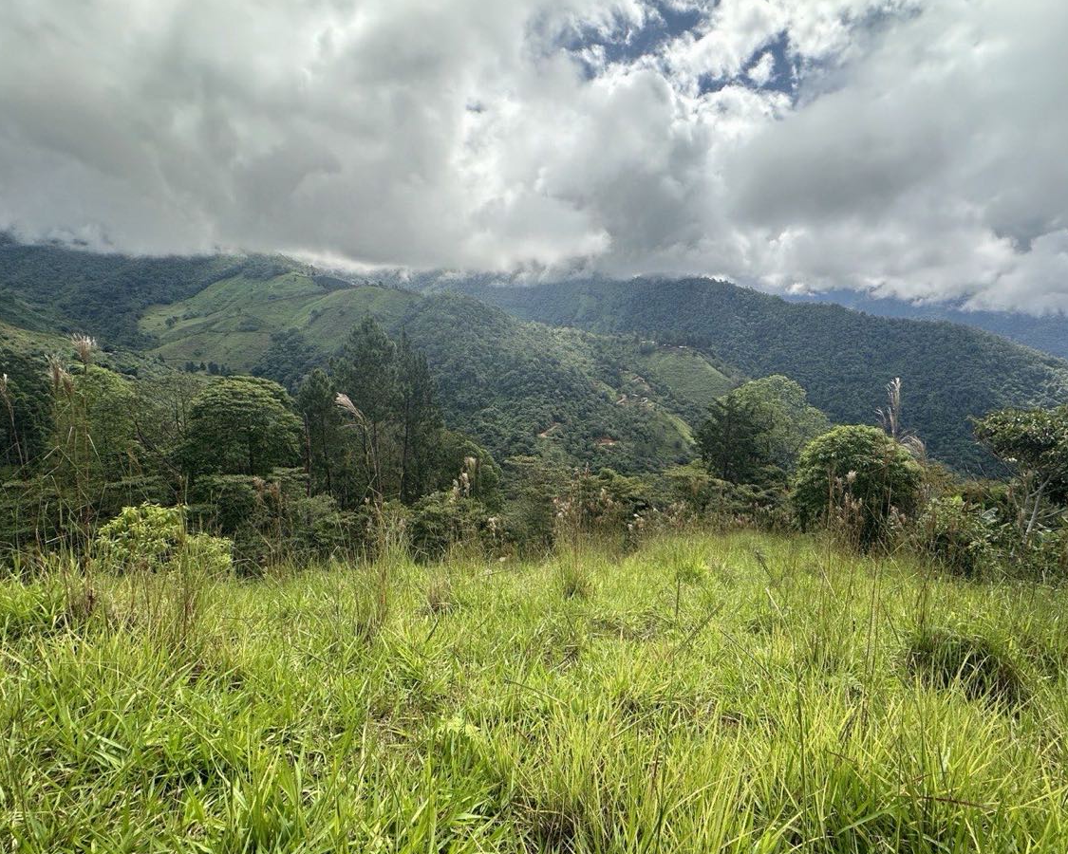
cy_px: 434
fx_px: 537
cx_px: 583
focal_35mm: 17
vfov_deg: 77.0
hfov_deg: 89.4
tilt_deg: -11.3
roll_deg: -0.2
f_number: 2.2
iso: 40
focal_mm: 2.22
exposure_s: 1/1159
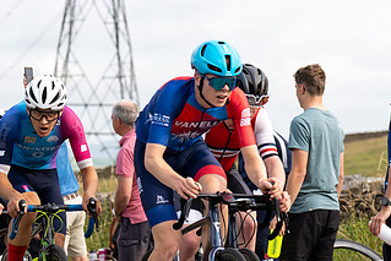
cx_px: 29
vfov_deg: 6.1
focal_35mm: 227
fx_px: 2466
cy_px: 143
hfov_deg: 9.0
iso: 200
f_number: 4.5
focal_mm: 91
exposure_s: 1/800
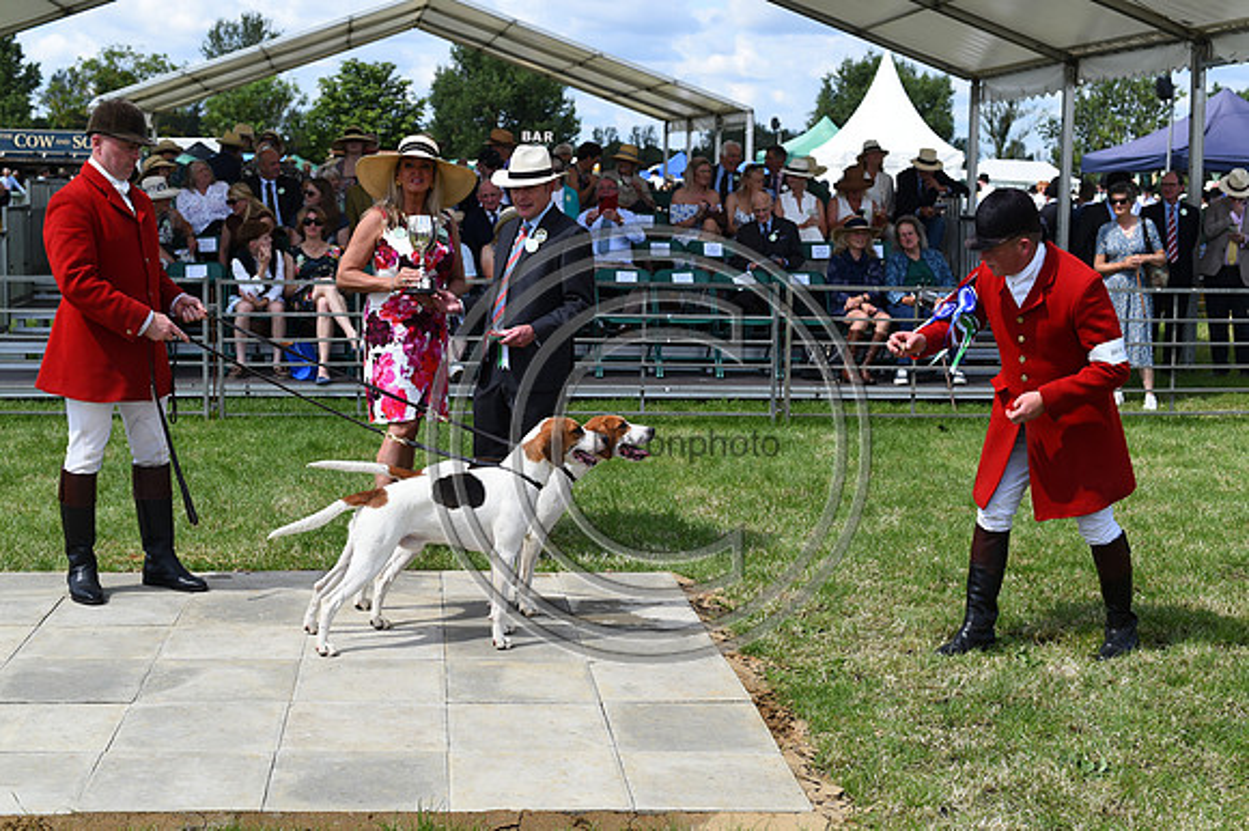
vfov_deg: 27.0
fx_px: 1734
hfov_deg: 39.6
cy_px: 416
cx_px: 624
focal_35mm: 50
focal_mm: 50
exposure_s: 1/1250
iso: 320
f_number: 7.1
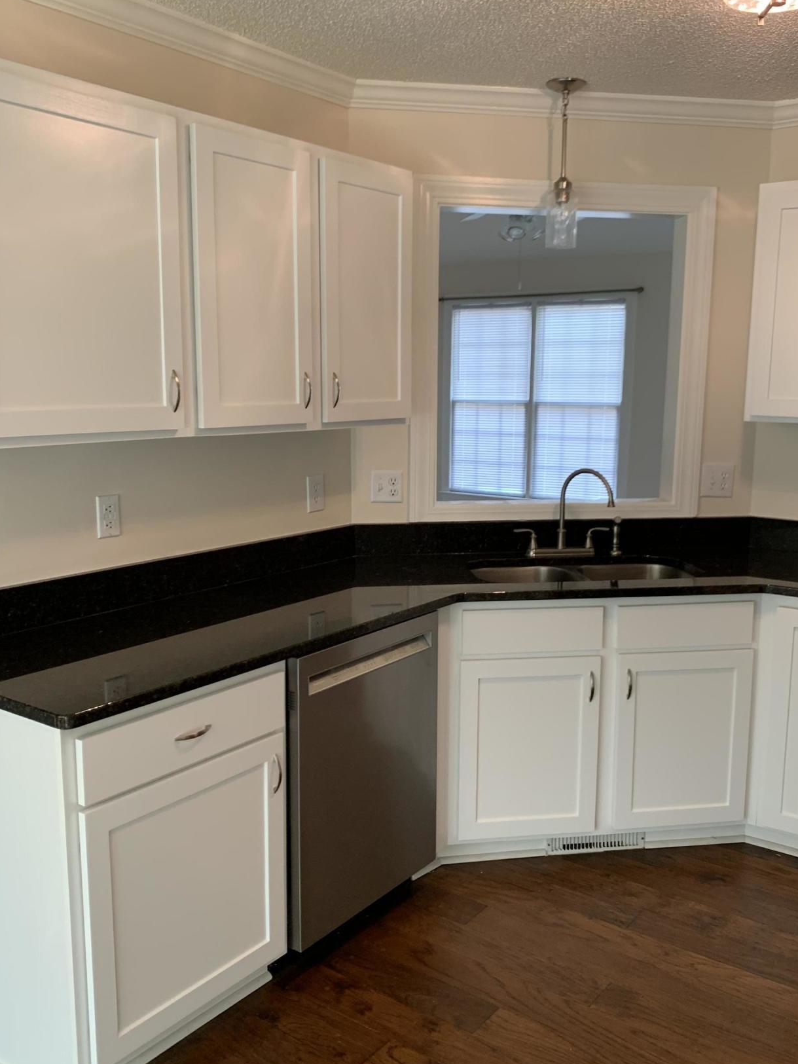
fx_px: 983
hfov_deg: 44.1
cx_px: 426
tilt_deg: -8.8
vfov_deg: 56.8
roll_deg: -0.3
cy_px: 554
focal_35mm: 32
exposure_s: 1/60
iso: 100
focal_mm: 4.25
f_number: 1.8
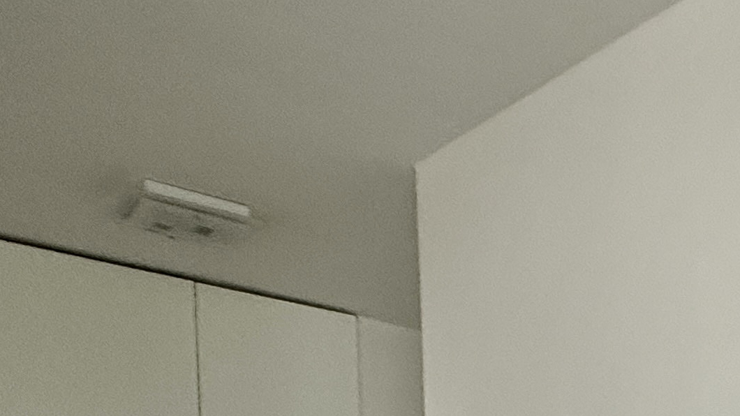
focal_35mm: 58
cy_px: 681
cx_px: 1021
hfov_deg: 28.0
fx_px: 1138
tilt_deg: -1.3
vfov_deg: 17.8
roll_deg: +1.1
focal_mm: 2.22
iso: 320
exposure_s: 1/77
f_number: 2.2
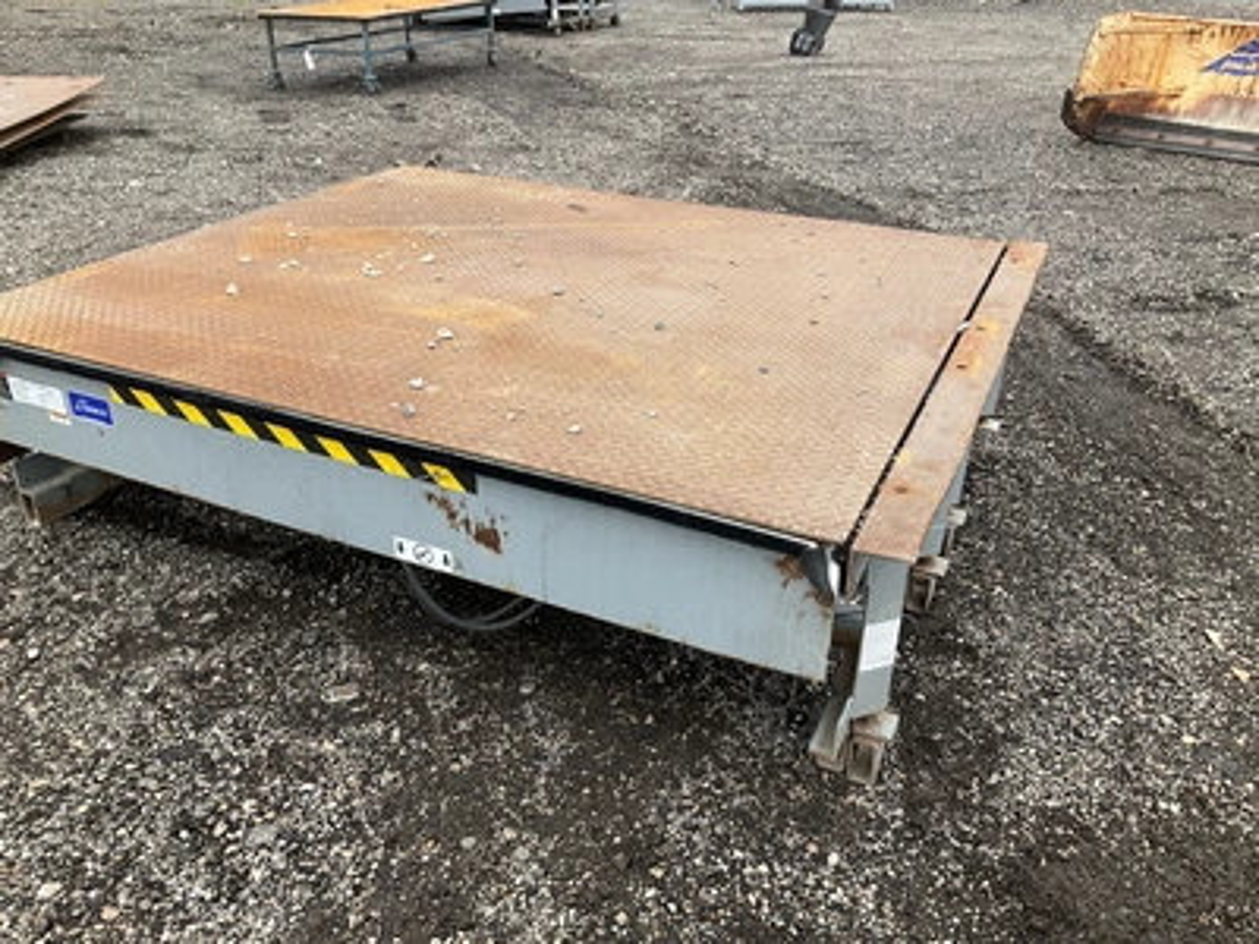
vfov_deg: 48.2
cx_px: 630
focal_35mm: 29
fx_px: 1055
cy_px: 472
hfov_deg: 61.7
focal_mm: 3
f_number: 1.8
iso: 25
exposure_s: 1/378
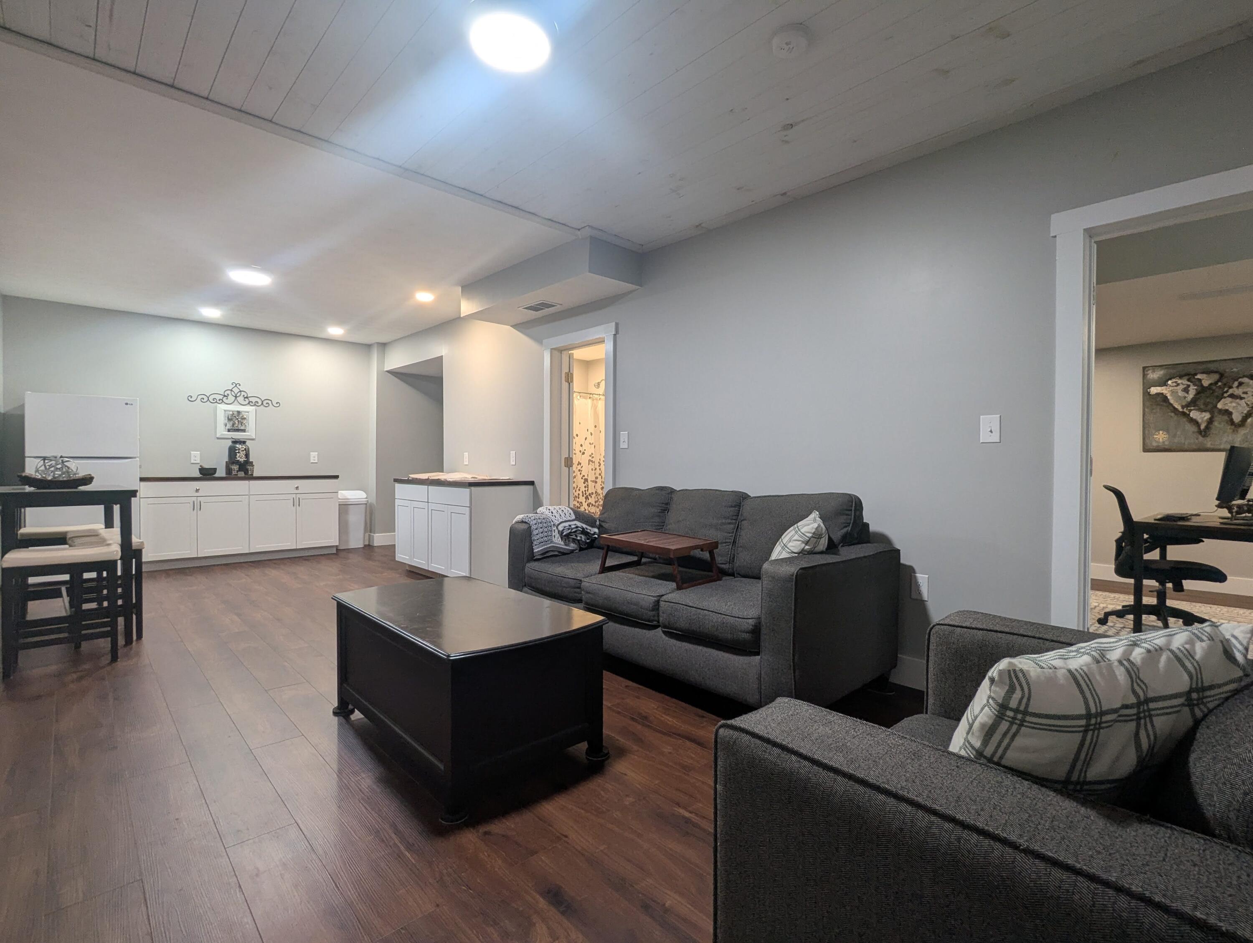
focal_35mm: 16
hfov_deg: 94.4
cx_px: 626
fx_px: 580
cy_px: 472
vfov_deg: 78.2
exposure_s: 1/24
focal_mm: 2.35
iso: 92
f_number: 2.2
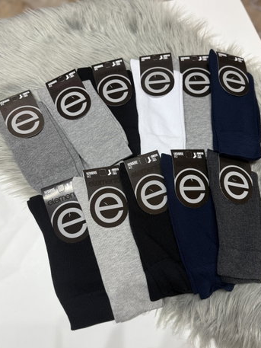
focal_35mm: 28
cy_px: 172
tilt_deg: -72.1
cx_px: 136
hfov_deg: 49.8
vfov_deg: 63.4
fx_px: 281
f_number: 1.78
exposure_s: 1/50
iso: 125
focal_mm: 6.76
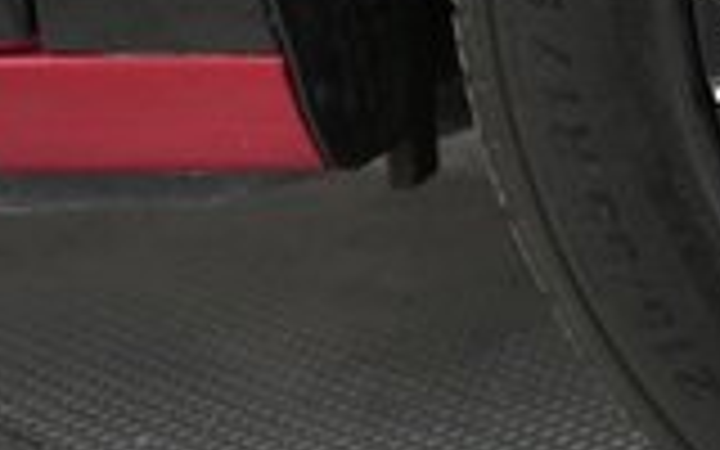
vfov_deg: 12.1
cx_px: 1328
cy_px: -45
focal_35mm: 106
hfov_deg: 16.3
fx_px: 2080
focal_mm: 26
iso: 2500
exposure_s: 1/80
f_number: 2.8
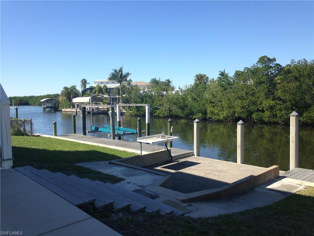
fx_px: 299
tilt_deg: -4.4
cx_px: 157
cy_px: 118
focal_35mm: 33
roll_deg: +2.1
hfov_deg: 55.4
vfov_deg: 42.9
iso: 50
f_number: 2.4
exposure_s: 1/1004
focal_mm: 4.12
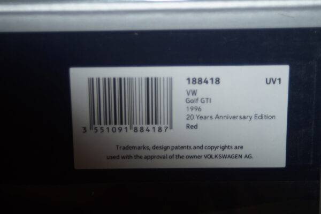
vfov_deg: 11.4
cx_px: 160
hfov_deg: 17.1
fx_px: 1070
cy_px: 107
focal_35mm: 120
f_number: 5.6
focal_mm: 80
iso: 200
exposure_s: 1/60
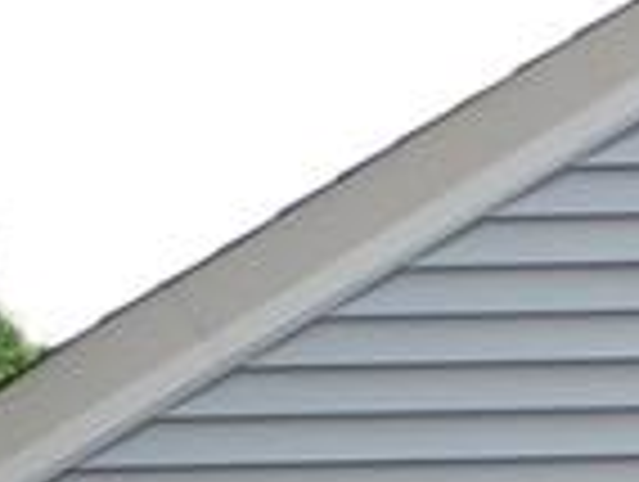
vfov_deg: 3.4
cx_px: 1526
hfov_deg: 4.5
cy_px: 1568
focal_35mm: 425
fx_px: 7859
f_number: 4
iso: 125
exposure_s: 1/640
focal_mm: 10.4
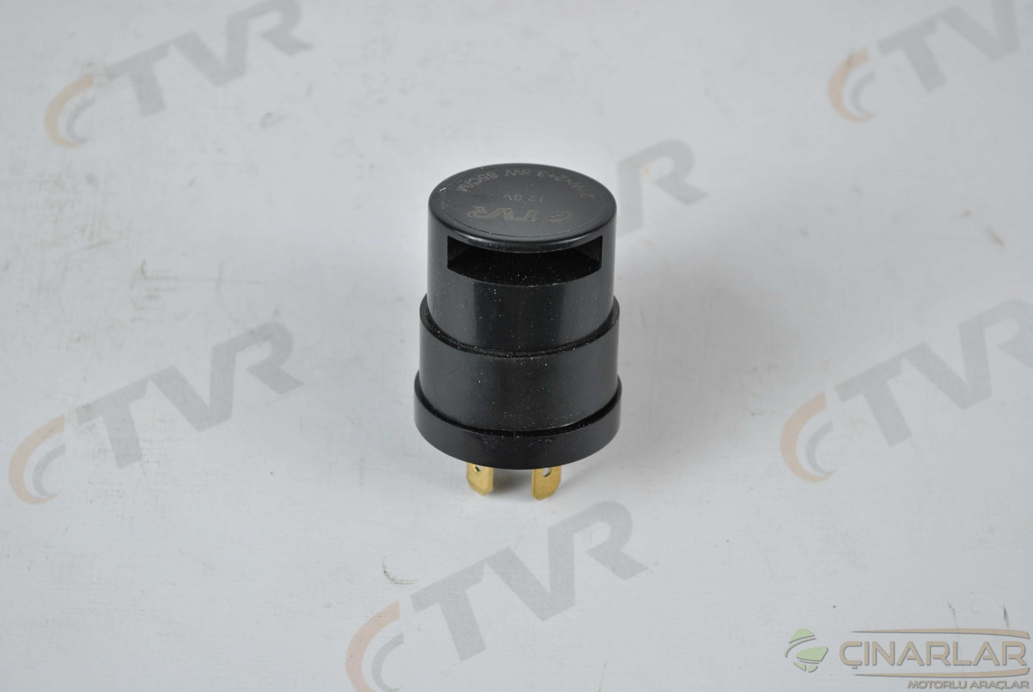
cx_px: 516
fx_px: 2370
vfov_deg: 16.6
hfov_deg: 24.6
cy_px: 346
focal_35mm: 82
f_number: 6.3
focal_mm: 55
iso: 200
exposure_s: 1/25
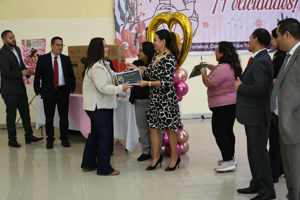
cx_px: 150
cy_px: 100
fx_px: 500
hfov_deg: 33.4
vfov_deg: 22.6
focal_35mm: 60
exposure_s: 1/100
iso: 1250
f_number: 4.5
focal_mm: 40
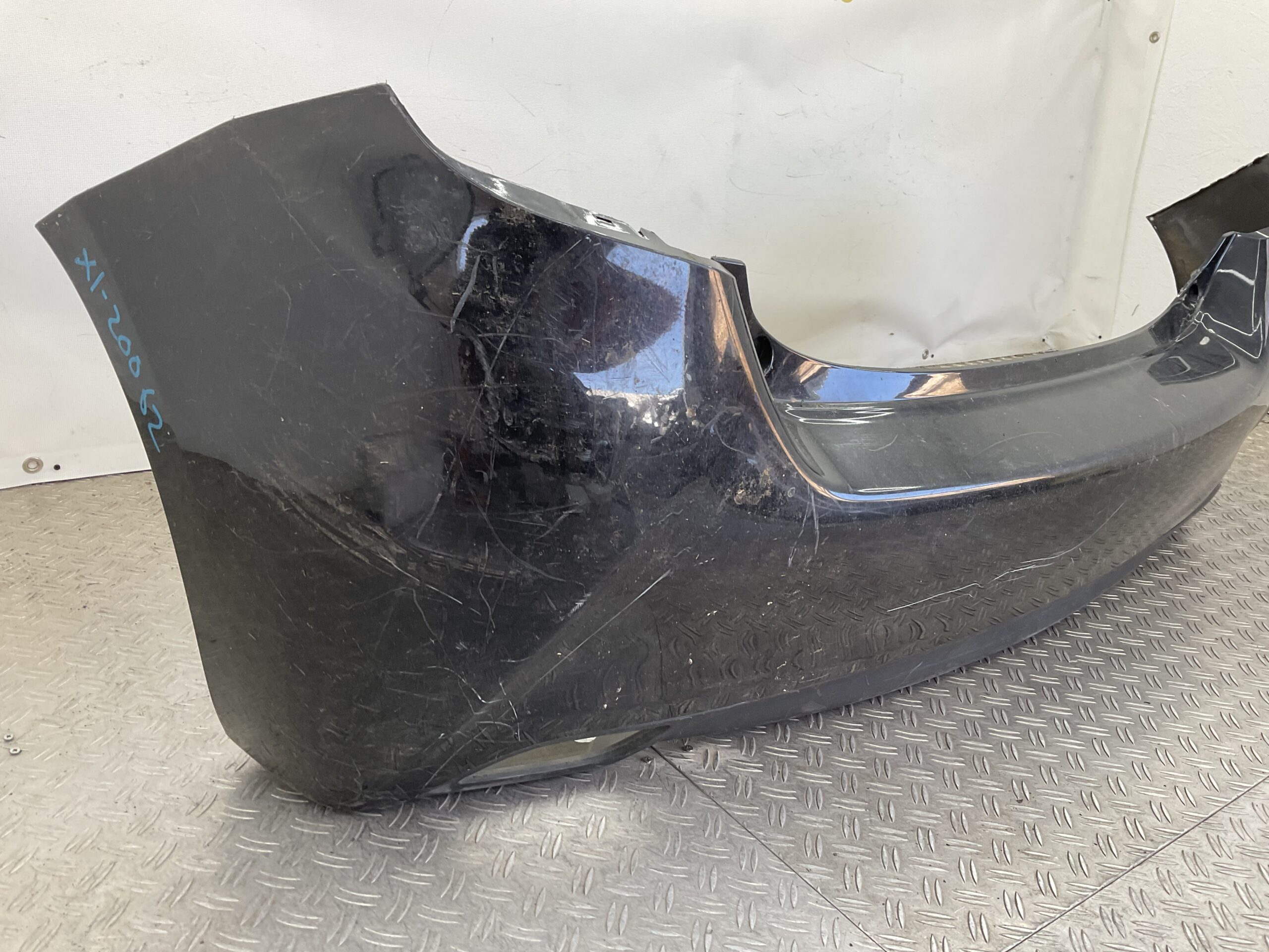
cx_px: 634
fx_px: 1063
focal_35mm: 29
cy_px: 476
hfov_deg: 61.7
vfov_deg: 48.2
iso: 32
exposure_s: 1/120
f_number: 1.8
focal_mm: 3
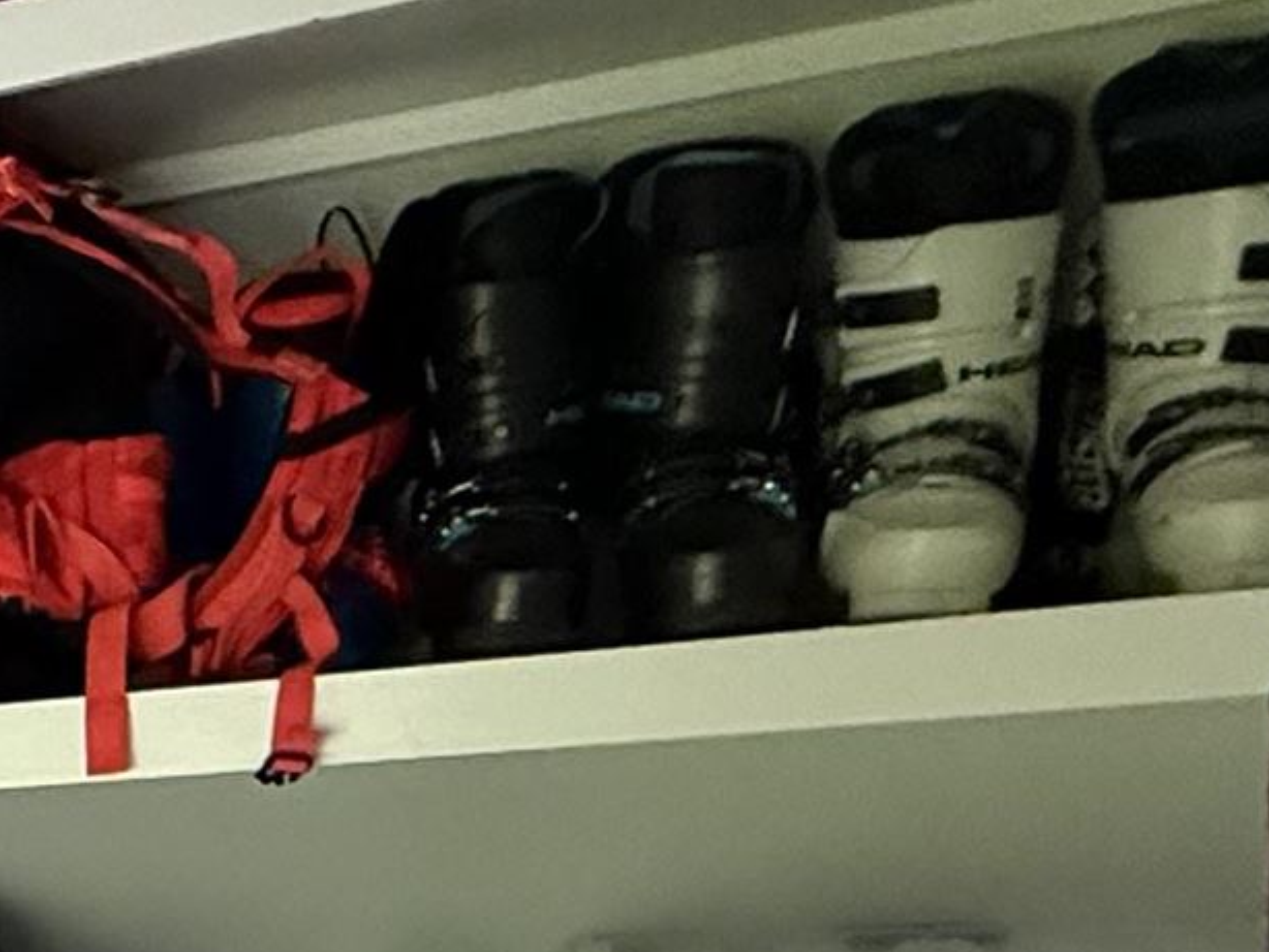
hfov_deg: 20.0
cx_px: -1029
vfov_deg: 20.2
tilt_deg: -3.9
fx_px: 2567
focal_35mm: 70
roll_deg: +3.5
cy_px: 1016
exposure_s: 1/60
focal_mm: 2.22
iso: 640
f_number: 2.2
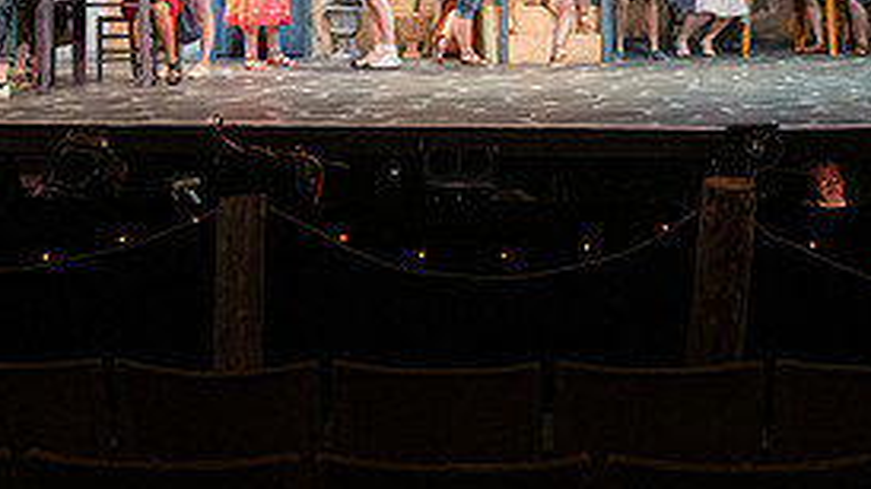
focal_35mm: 71
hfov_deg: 29.7
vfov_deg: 16.5
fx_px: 1639
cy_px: -27
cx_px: 509
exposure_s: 1/320
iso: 3200
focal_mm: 32
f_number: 3.5
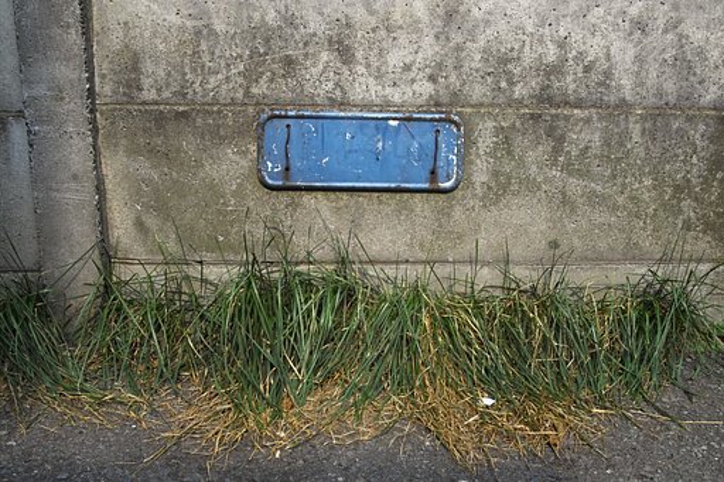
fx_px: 684
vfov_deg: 38.9
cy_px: 241
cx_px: 362
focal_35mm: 34
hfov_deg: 55.8
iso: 100
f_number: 11
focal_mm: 20
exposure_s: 1/50
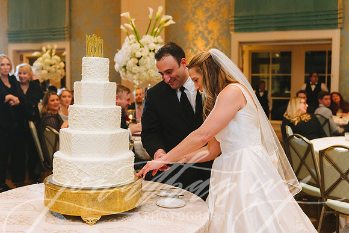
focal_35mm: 41
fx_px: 401
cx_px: 170
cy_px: 108
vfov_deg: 32.4
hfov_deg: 47.1
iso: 2000
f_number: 2.8
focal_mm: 35
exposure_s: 1/125
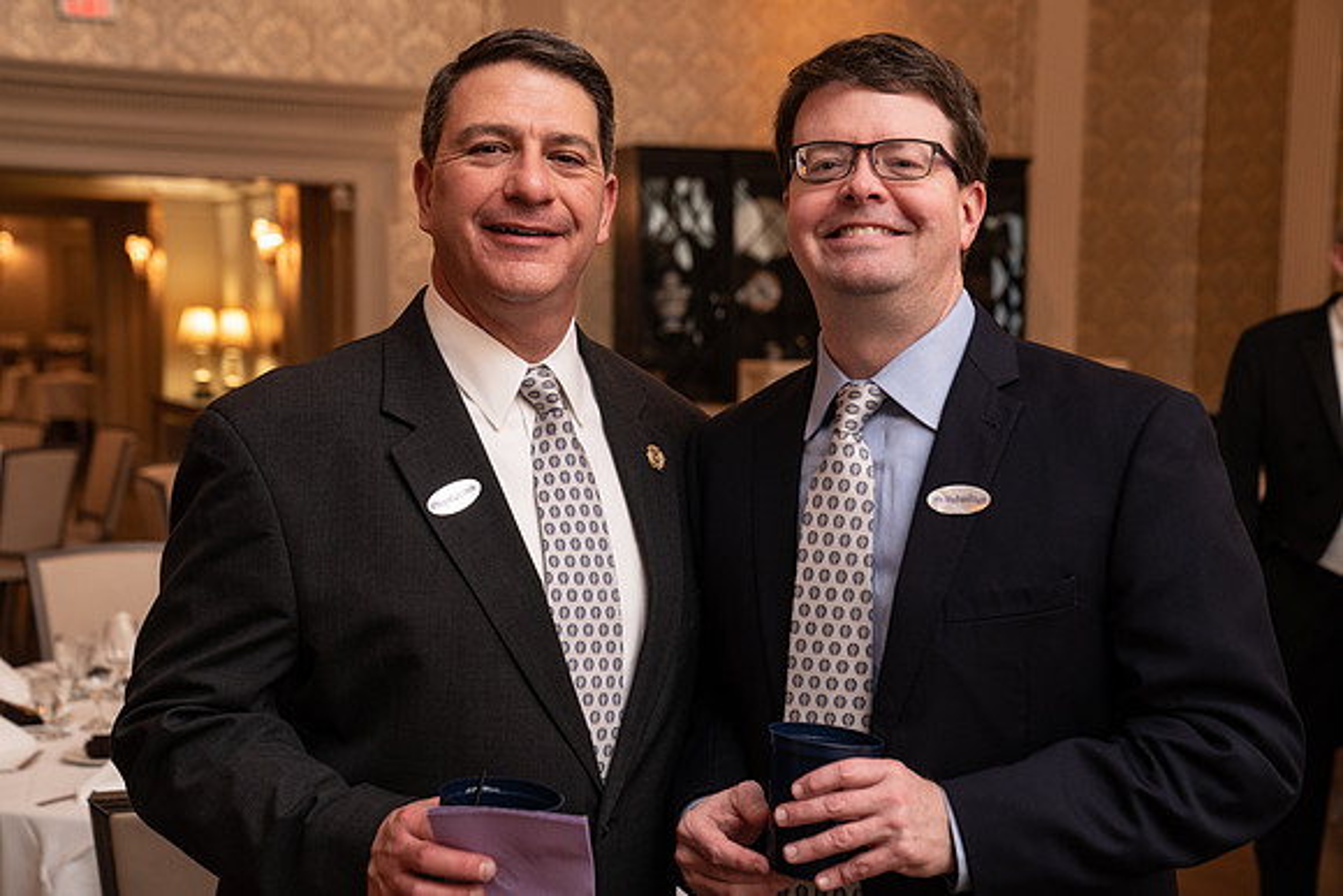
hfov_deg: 35.6
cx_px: 672
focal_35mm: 56
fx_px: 2090
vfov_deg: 24.2
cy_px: 448
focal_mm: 56
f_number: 4.5
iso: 800
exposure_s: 1/40
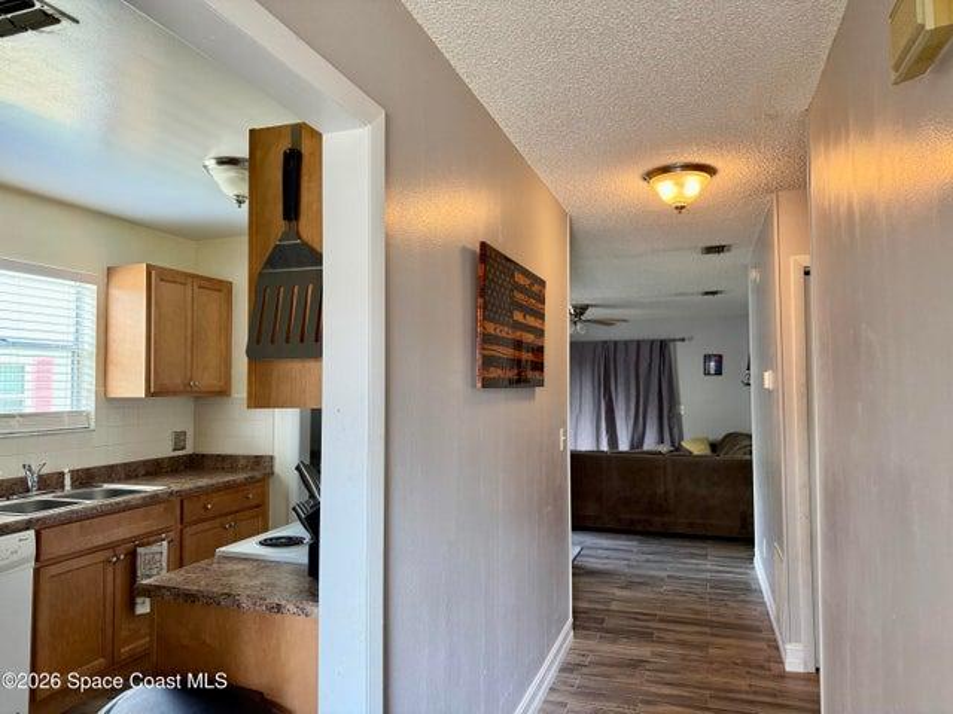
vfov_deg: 56.8
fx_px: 661
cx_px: 476
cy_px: 357
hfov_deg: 71.6
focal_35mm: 24
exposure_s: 1/60
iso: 160
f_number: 1.78
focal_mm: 6.76
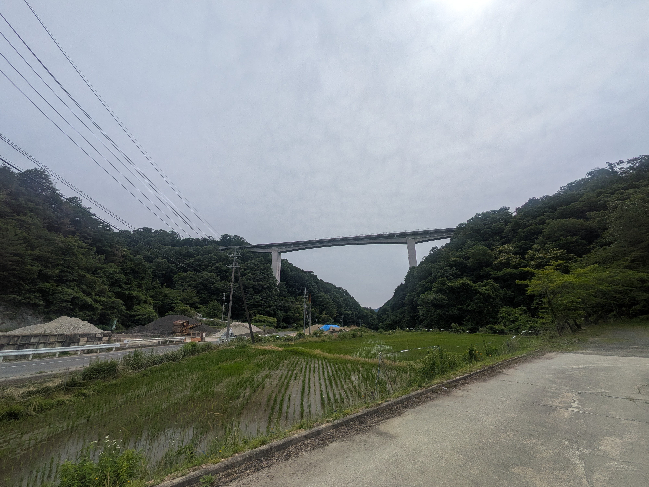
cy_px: 244
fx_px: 262
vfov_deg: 85.7
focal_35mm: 14
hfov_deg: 102.1
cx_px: 324
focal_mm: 1.85
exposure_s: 1/3846
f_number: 2.2
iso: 50
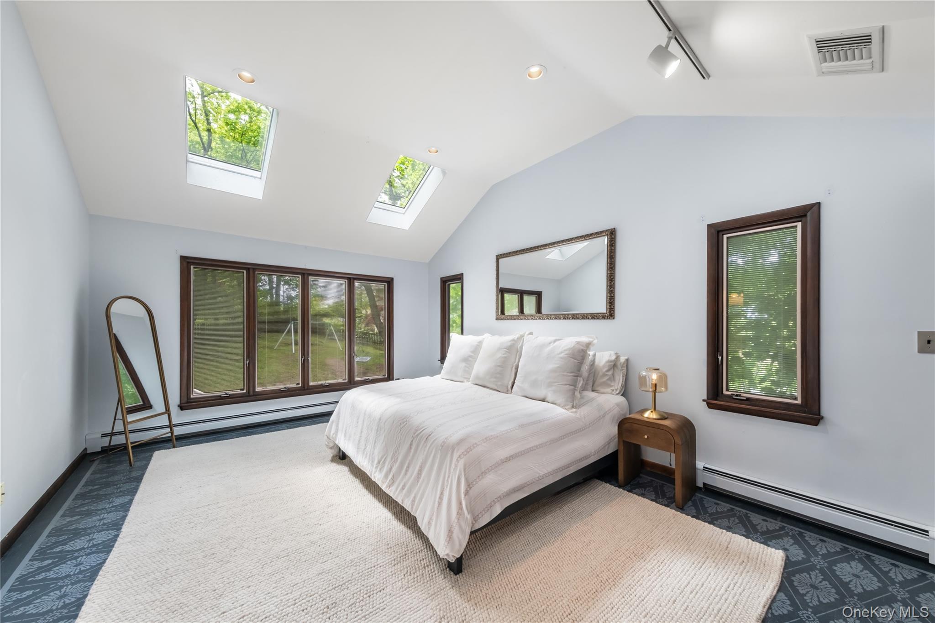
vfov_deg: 90.0
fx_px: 312
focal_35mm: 12
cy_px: 312
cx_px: 468
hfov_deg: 112.6
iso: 320
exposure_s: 1/15
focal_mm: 8.1
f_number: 10
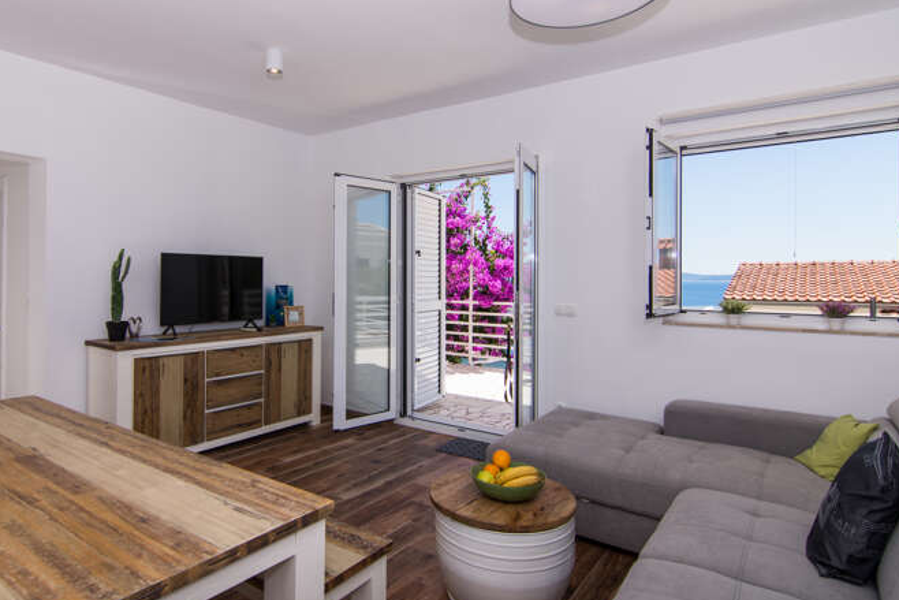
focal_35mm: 21
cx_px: 381
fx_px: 524
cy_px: 282
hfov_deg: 80.6
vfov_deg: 59.5
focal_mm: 12
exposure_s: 1/250
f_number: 5.6
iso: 100
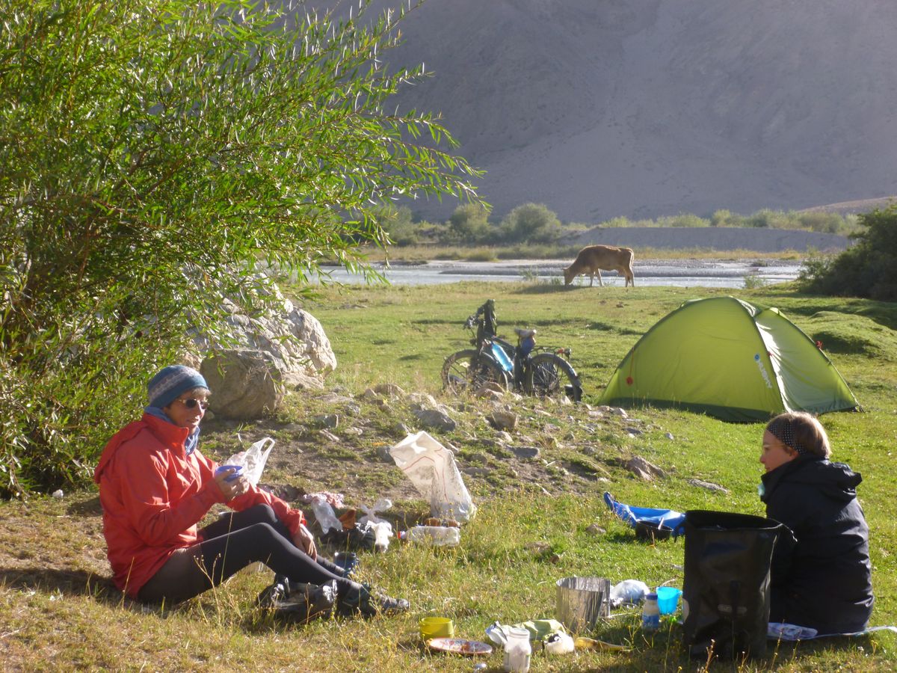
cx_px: 448
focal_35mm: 64
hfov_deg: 30.3
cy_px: 336
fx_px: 1658
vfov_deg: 22.9
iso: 100
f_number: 4.5
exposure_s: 1/200
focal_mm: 11.5
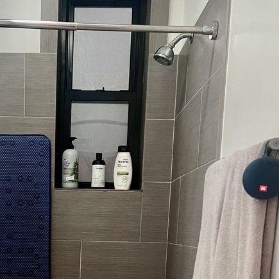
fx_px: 520
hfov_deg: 29.4
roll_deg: -1.6
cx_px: 57
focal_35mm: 57
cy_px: 294
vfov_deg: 27.8
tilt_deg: -6.8
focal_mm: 5.7
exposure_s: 1/60
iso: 125
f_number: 1.5
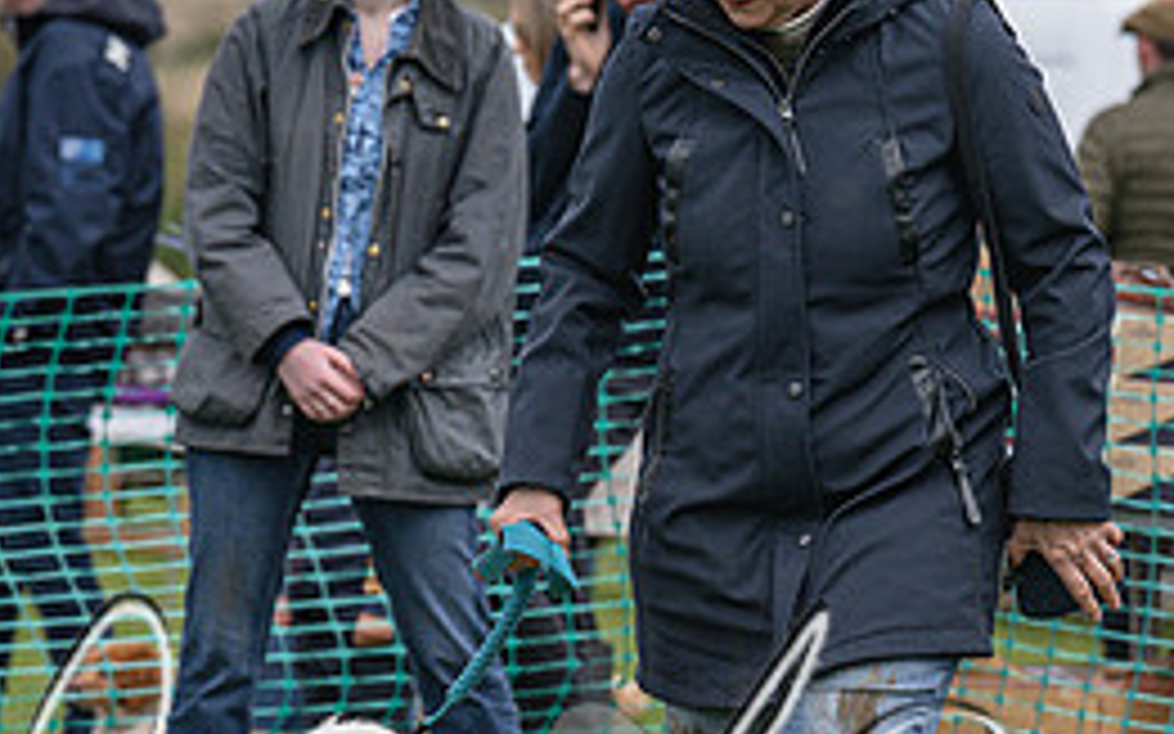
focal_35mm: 266
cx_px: 830
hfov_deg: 7.9
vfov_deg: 4.9
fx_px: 8509
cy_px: 630
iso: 400
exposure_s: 1/3200
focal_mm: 101
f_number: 4
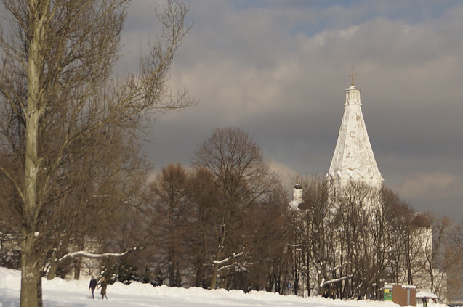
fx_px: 1259
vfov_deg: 13.9
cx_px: 336
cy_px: 142
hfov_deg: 20.7
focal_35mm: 98
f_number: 4.5
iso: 100
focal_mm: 26
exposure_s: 1/2500
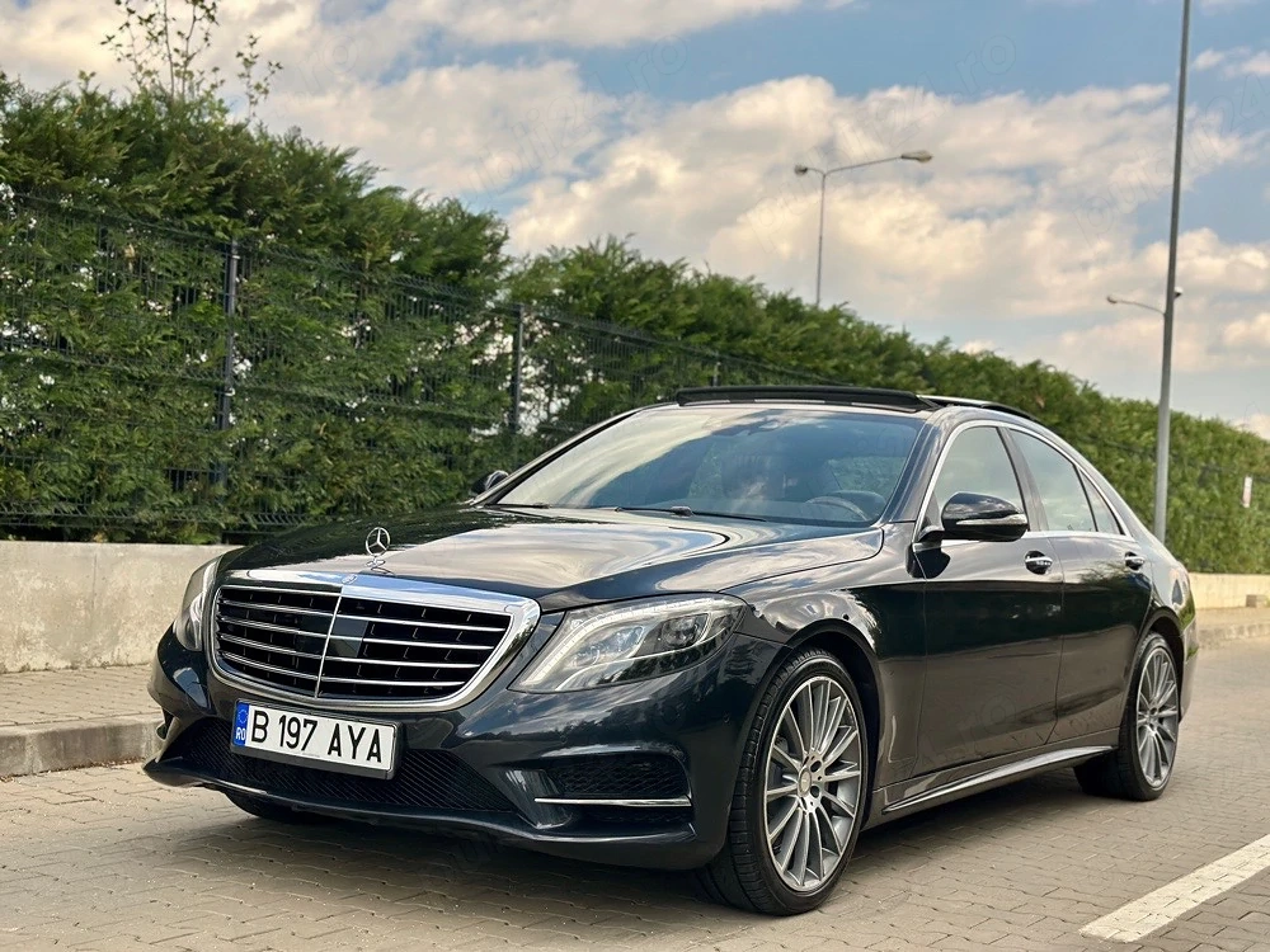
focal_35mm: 48
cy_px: 476
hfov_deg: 39.7
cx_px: 635
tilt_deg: +1.2
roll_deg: -2.5
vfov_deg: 30.3
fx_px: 1761
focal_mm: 6.86
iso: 100
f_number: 1.78
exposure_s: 1/2890
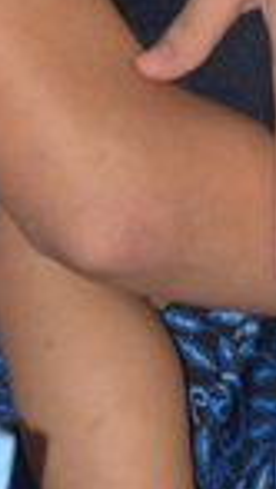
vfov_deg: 4.7
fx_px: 5851
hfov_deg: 2.7
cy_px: -253
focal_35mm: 451
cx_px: 110
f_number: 5.3
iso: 800
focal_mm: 66
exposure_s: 1/60
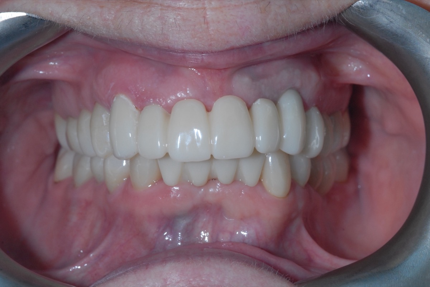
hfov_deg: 13.0
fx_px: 1881
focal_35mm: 158
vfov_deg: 8.7
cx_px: 215
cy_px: 144
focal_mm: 105
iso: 400
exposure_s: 1/60
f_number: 22
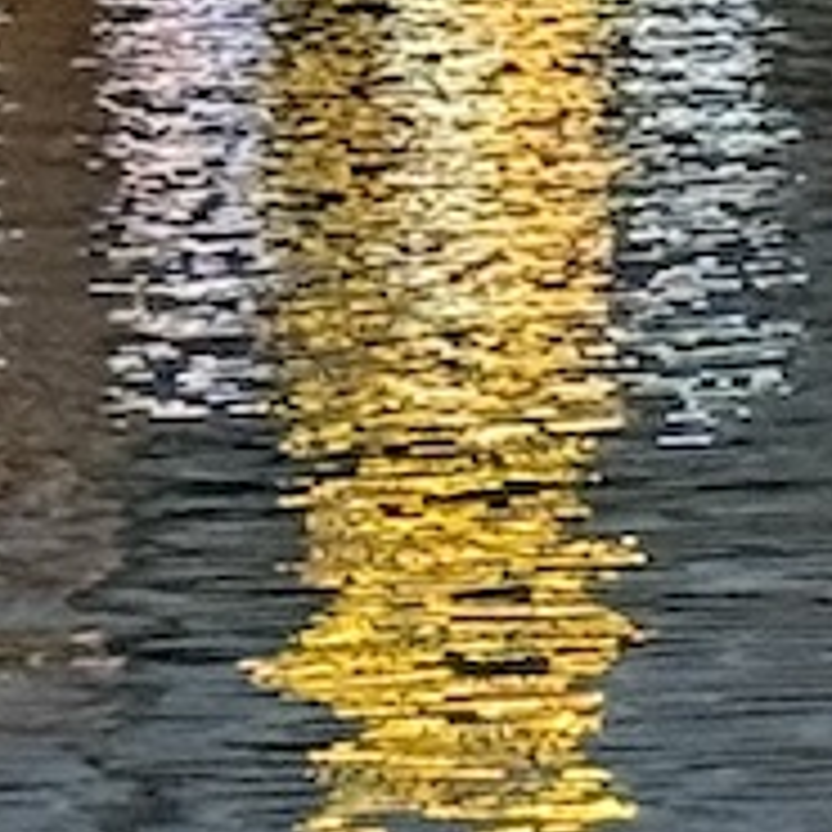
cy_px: -432
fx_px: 11992
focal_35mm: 441
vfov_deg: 4.0
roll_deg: +0.0
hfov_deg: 3.7
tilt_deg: -2.8
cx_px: 3733
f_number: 1.78
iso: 400
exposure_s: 1/33
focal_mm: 6.76
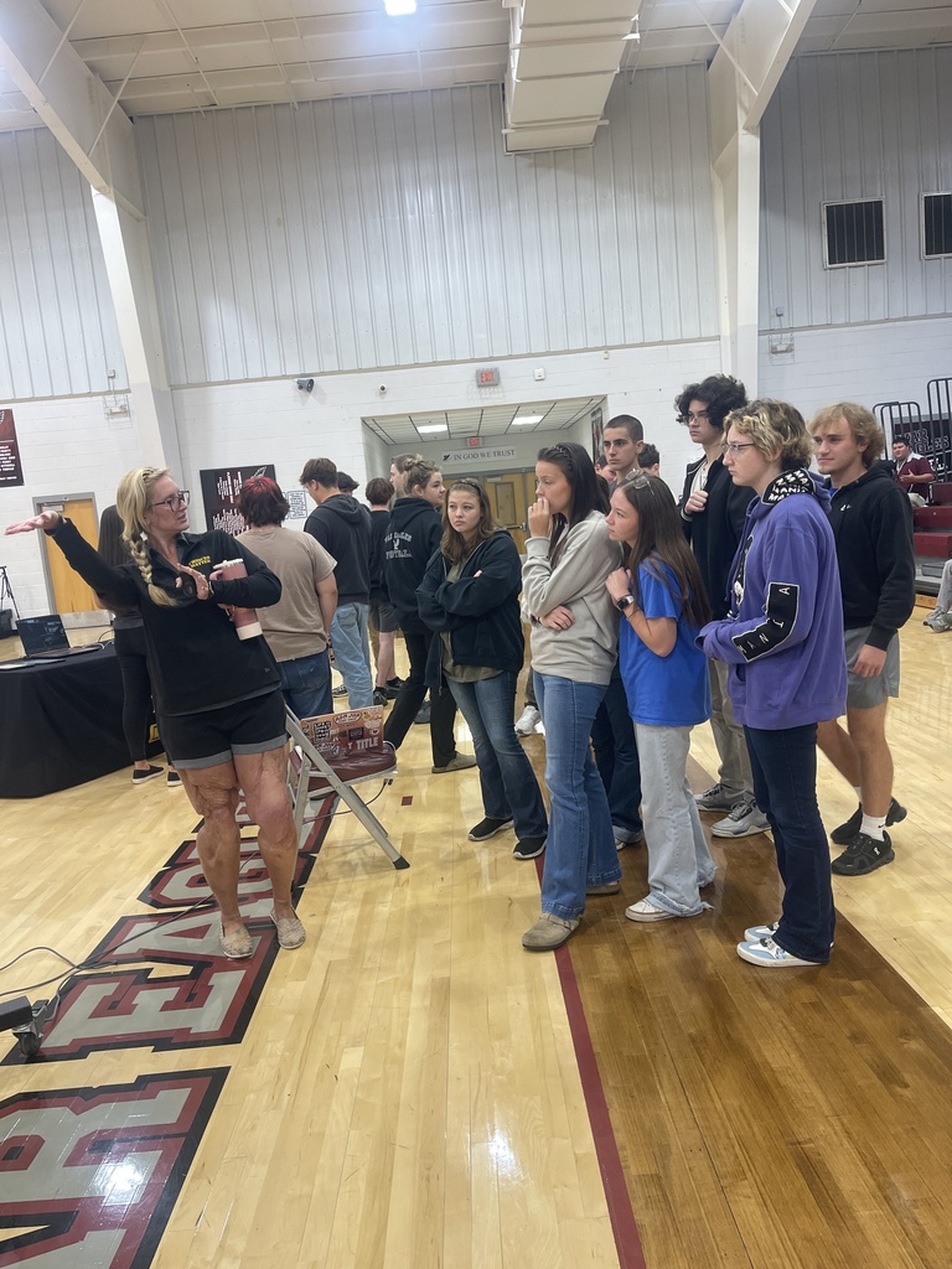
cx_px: 476
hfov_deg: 54.9
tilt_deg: -8.4
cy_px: 634
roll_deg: +6.1
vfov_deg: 69.4
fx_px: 917
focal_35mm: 25
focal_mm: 5.1
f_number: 1.6
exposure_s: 1/90
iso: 100
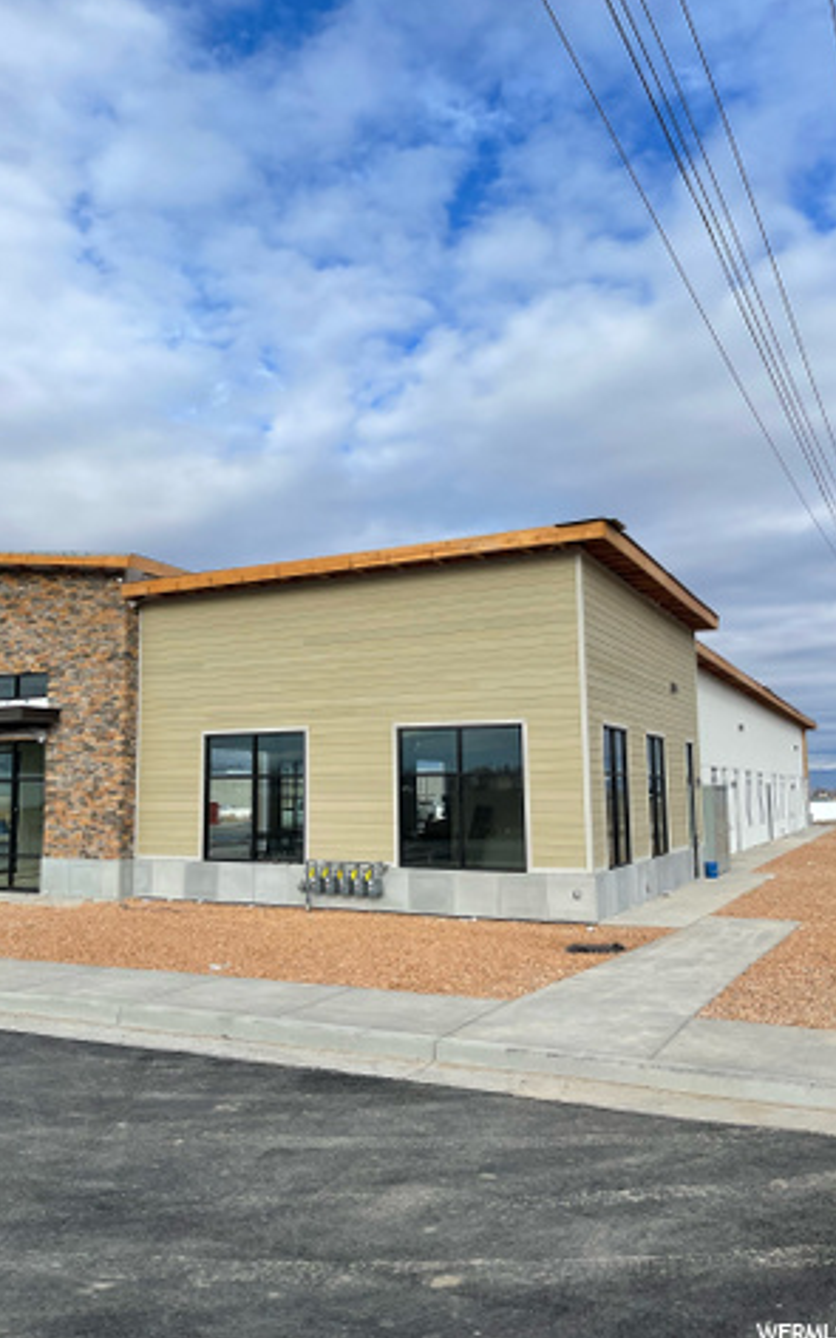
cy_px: 663
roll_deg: +0.6
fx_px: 1021
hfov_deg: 44.3
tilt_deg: +7.2
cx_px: 337
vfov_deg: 66.5
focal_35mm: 28
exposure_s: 1/3663
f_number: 1.6
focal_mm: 5.1
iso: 32
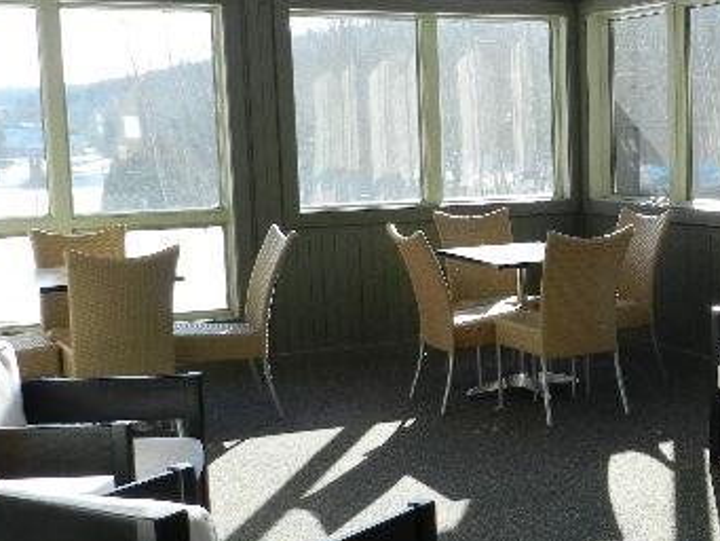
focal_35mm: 60
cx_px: 614
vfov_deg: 24.4
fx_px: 1248
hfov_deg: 31.0
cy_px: 268
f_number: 3.7
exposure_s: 1/125
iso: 160
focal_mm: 5.6
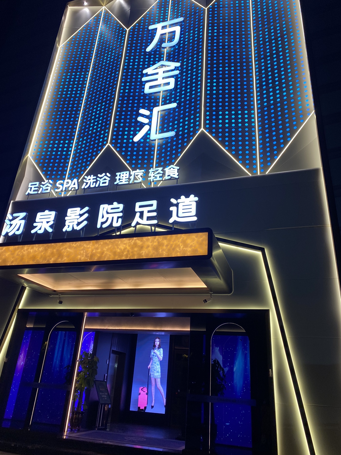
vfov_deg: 67.3
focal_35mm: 26
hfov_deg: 53.1
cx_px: 170
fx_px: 341
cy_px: 228
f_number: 1.8
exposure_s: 1/100
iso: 125
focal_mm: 4.25
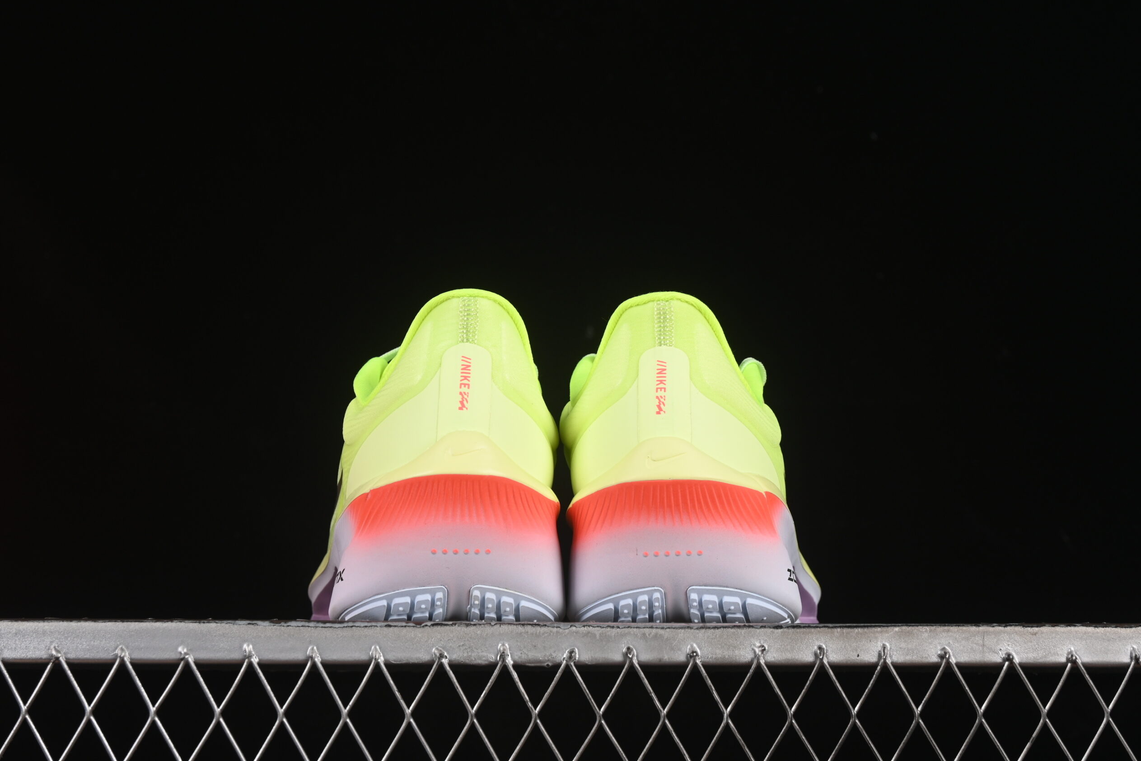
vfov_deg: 17.9
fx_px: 2409
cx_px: 571
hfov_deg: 26.7
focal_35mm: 76
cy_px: 383
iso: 160
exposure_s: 1/80
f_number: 8
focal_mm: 50
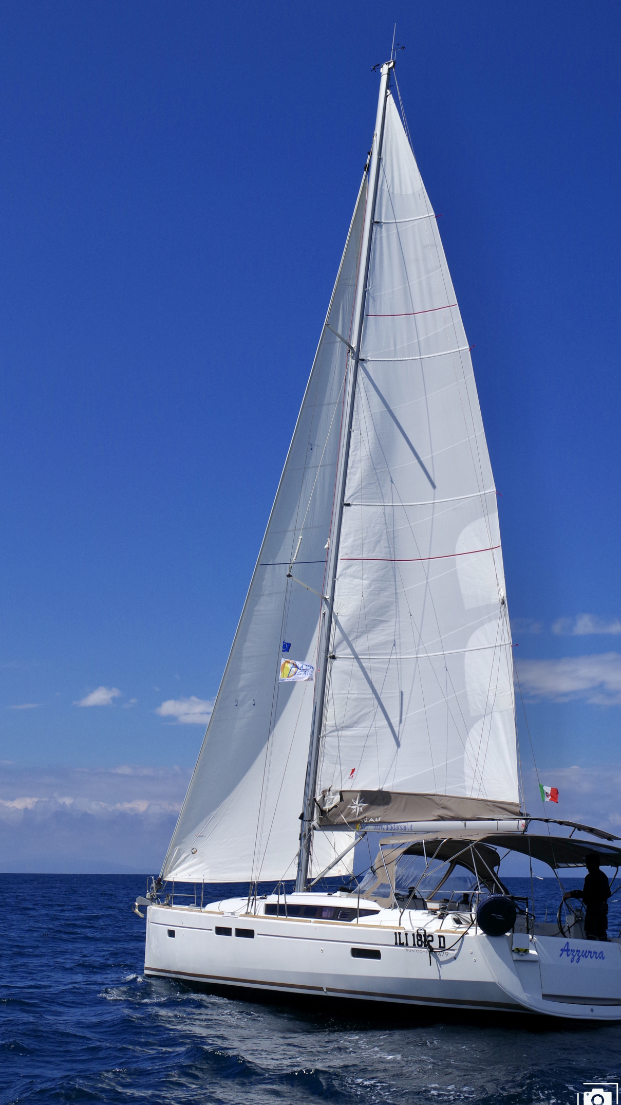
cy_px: 559
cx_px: 345
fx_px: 1405
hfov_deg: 24.9
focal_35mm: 48
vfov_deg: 42.9
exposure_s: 1/1000
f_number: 11
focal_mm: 30
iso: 200
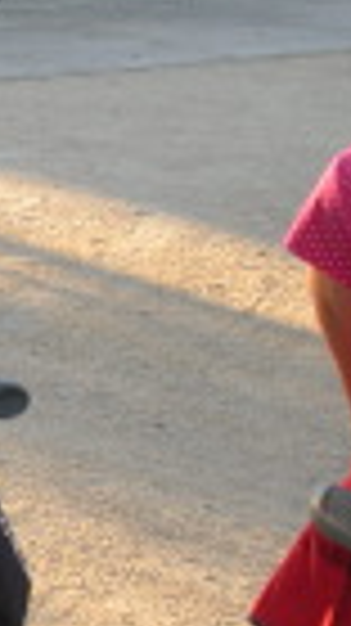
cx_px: -180
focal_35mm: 129
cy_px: 212
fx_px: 2138
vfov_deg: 16.6
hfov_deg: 9.1
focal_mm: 6.3
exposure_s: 1/59.3
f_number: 3.5
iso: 81
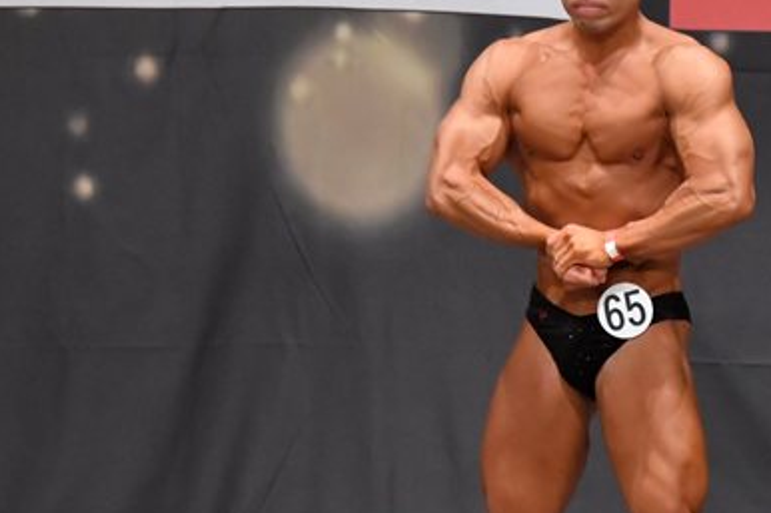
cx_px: 736
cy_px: 369
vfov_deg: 3.0
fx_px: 9676
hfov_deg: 4.6
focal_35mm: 452
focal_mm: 150
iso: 6400
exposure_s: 1/400
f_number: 5.6
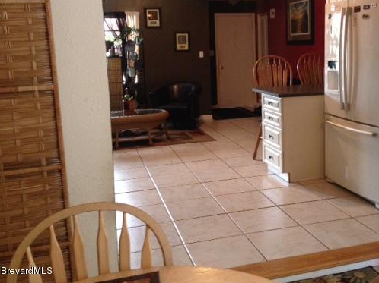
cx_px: 240
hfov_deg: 41.7
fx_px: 492
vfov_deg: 32.0
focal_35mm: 45
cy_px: 104
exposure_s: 1/20
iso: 320
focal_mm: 4.28
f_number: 2.4
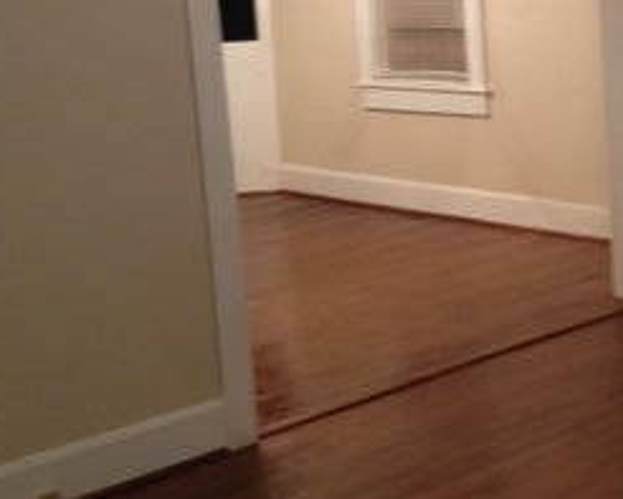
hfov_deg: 20.9
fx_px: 1642
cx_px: 593
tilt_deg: -7.6
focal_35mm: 89
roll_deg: +1.2
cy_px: 122
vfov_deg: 17.2
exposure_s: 1/20
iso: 200
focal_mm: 4.28
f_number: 2.4
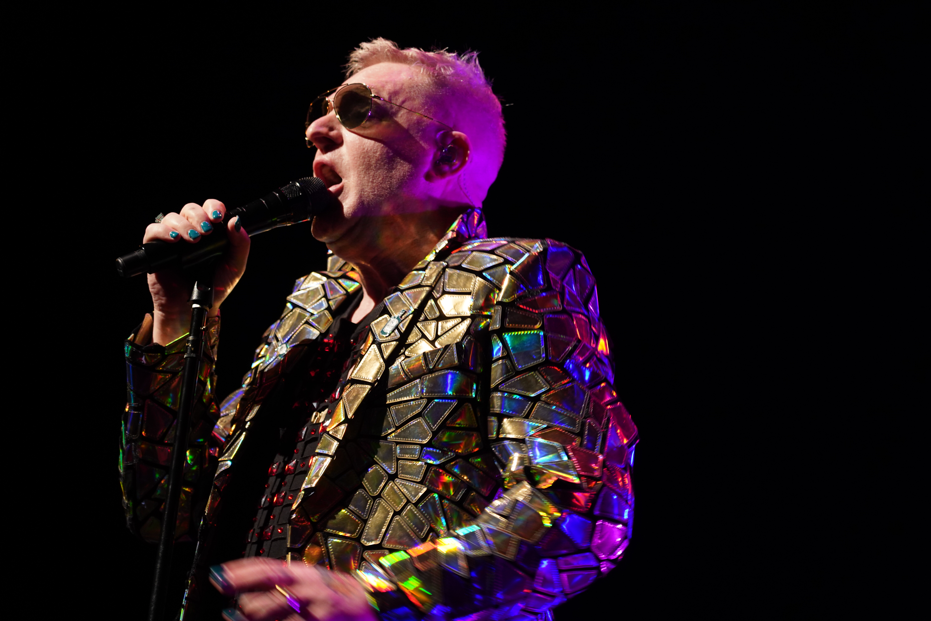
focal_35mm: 105
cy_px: 310
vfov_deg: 13.0
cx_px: 466
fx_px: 2715
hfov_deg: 19.5
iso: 2500
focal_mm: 105
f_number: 4
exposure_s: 1/125
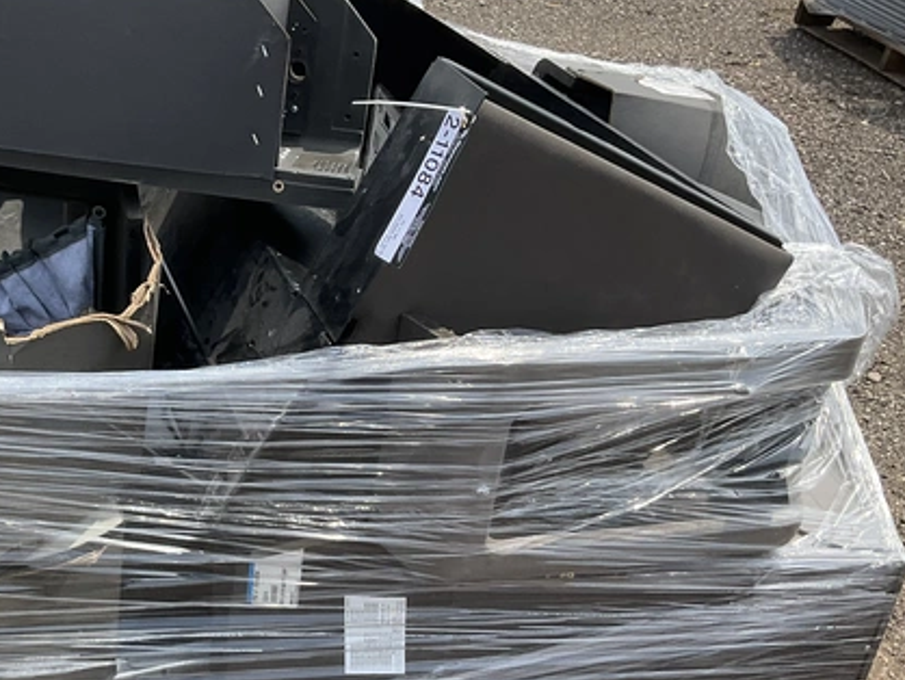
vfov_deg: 28.0
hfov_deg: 35.5
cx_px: 173
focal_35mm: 52
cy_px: 408
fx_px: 1360
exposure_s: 1/842
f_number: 1.8
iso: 25
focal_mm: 3
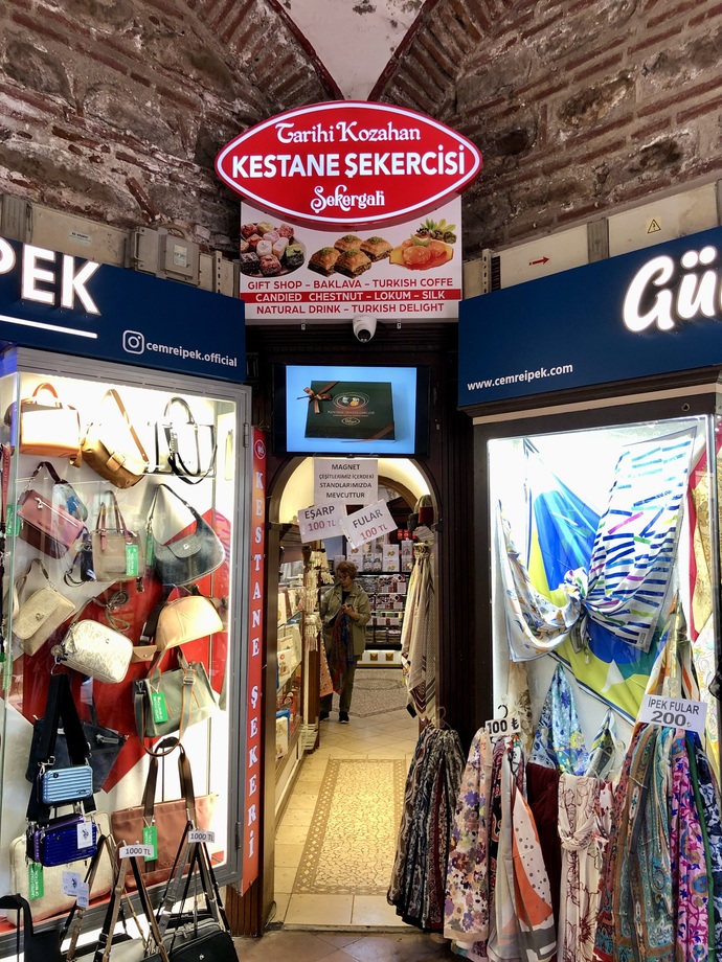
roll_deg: +0.3
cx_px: 361
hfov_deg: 49.7
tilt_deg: +5.0
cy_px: 481
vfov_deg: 63.4
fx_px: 779
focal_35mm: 28
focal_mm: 3.99
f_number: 1.8
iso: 32
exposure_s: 1/50
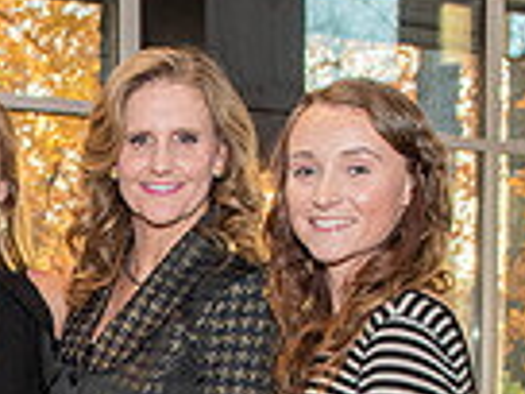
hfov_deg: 16.3
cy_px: 549
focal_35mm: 116
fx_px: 1759
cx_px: -110
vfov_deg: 12.3
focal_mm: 24
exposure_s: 1/250
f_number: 4
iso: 640
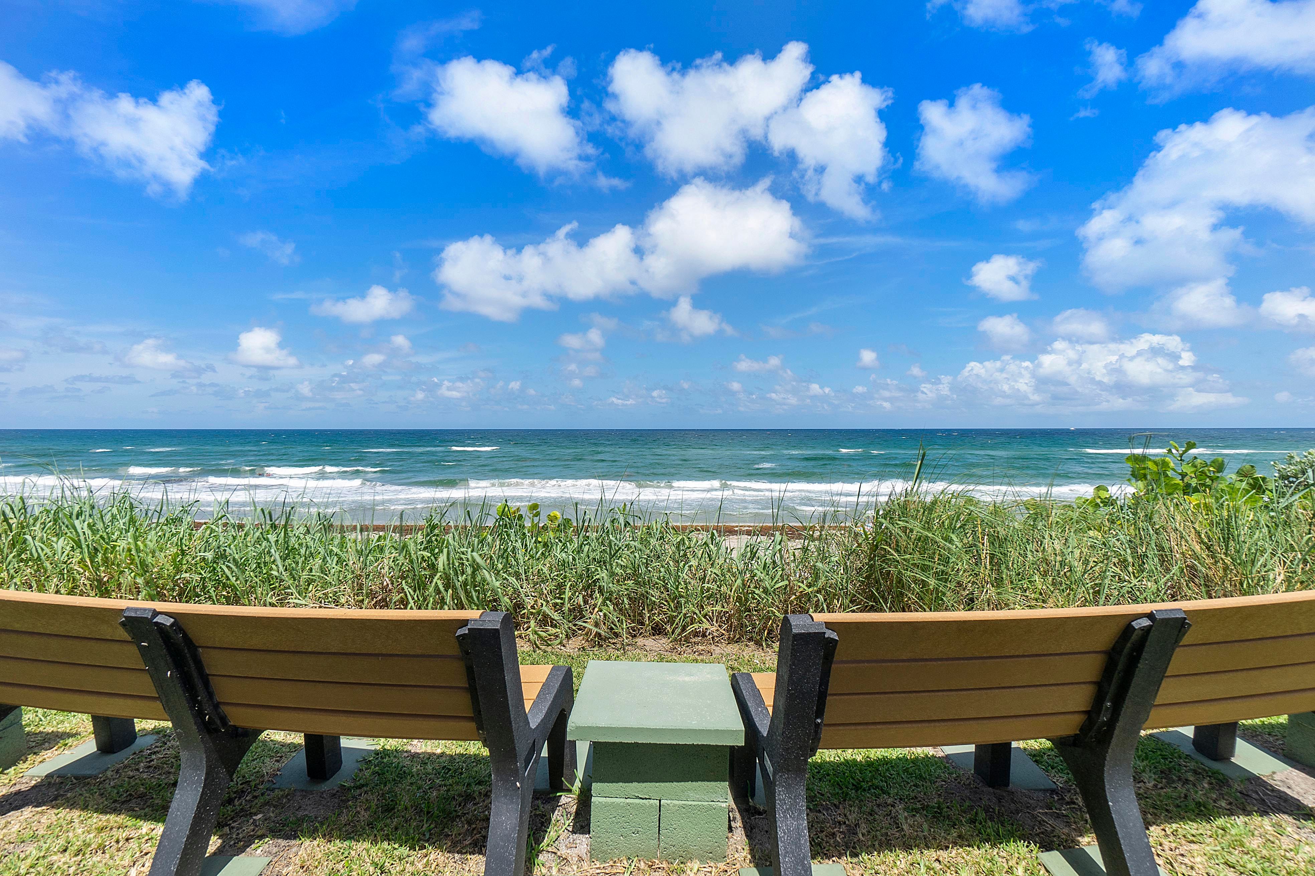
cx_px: 658
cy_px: 438
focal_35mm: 15
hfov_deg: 100.4
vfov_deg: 77.3
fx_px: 548
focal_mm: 10
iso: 160
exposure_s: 1/400
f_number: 10
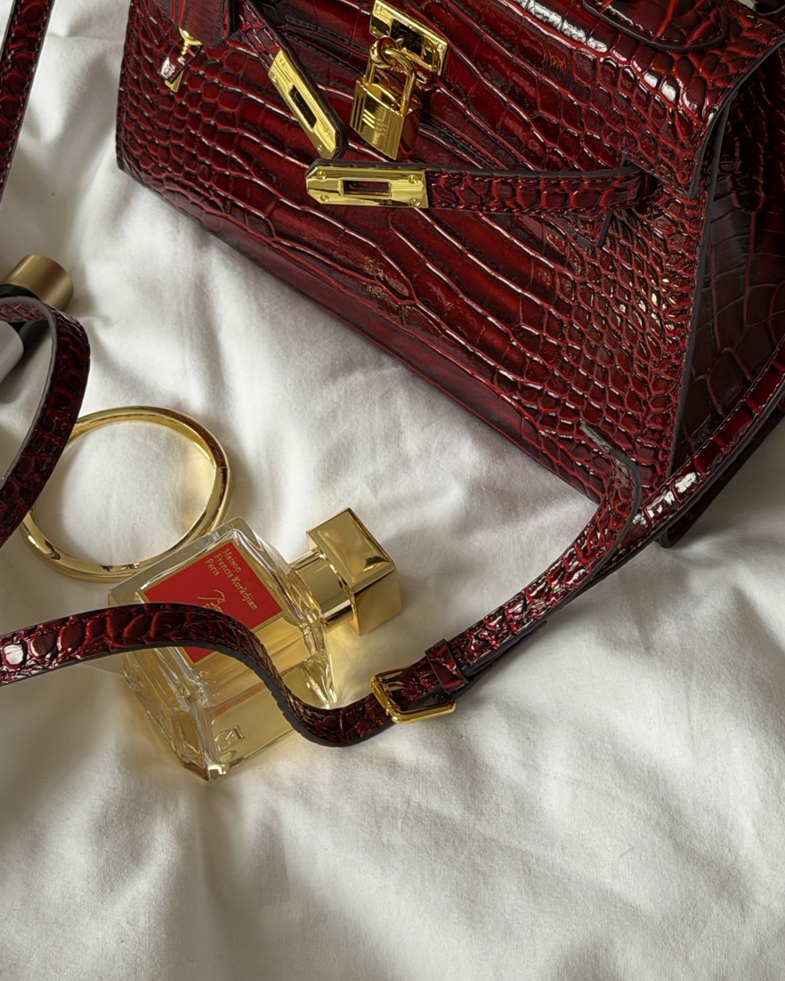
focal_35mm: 85
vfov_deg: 22.3
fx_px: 2468
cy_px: 272
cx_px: 451
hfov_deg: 18.1
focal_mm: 6.76
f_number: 1.78
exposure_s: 1/60
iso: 125
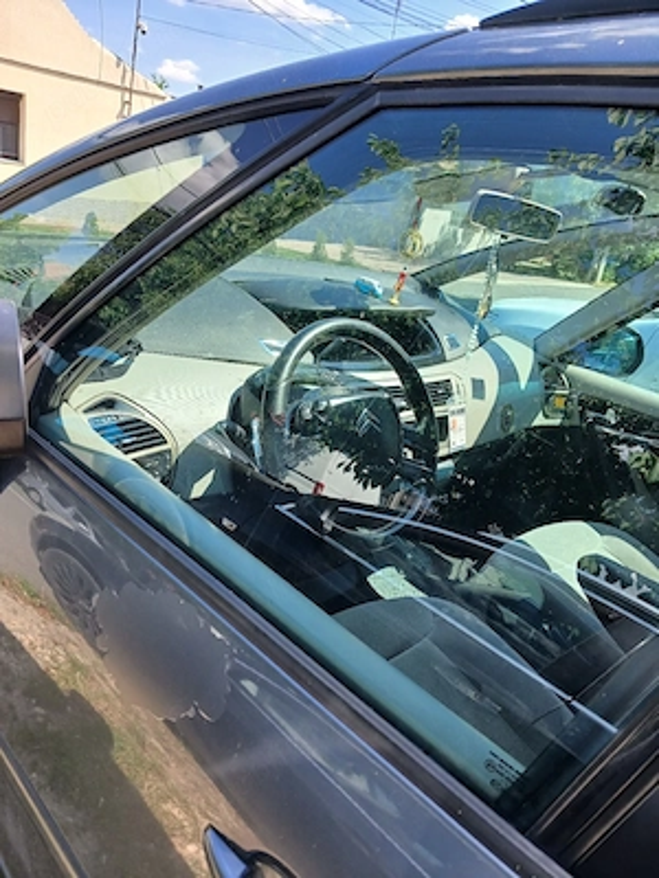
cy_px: 439
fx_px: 685
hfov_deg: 51.4
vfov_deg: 65.3
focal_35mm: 27
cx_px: 330
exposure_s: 1/125
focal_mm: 3.98
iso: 20
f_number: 1.8
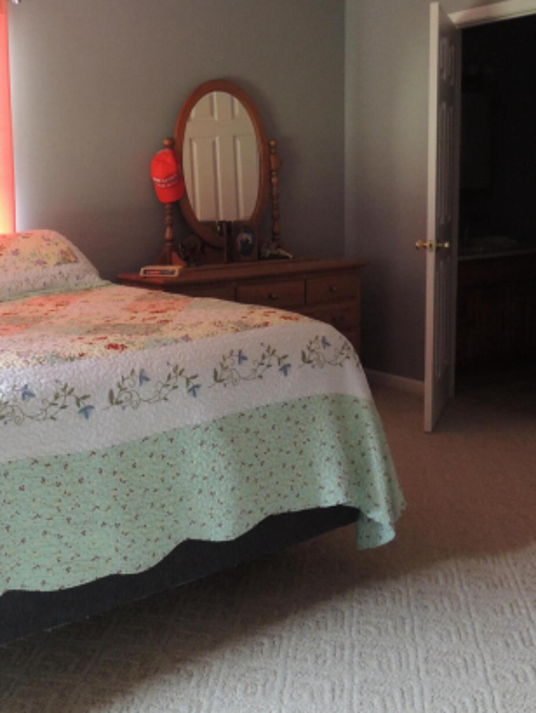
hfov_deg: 36.3
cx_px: 157
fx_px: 804
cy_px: 298
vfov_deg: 47.7
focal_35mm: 39
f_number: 3
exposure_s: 1/15
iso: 400
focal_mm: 4.3
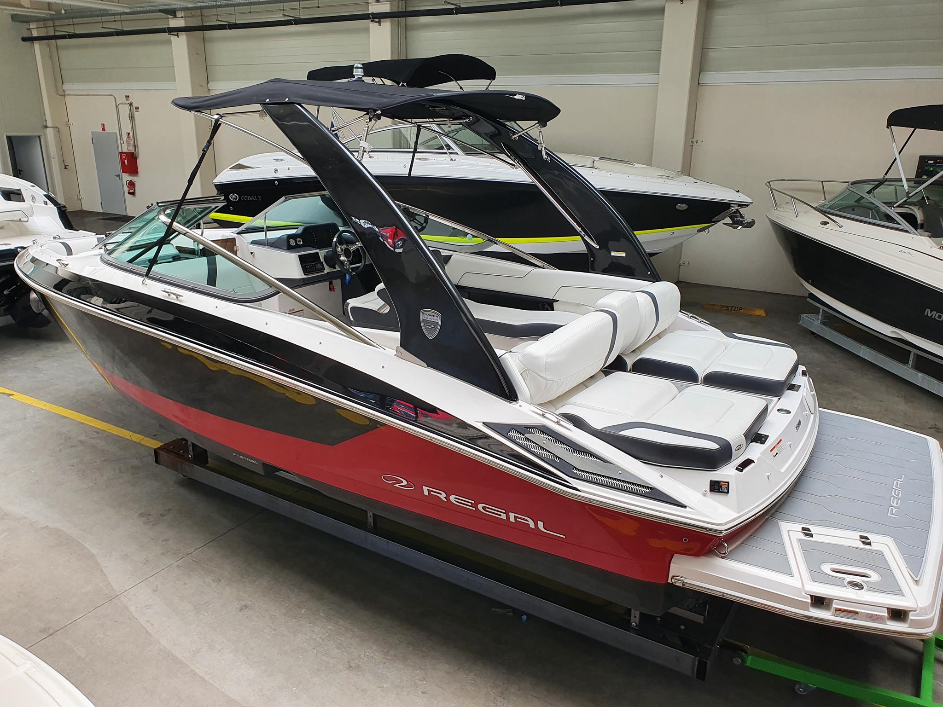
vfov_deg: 53.1
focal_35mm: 26
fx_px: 708
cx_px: 472
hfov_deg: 67.3
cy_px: 354
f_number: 2.4
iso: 50
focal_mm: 4.32
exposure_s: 1/151
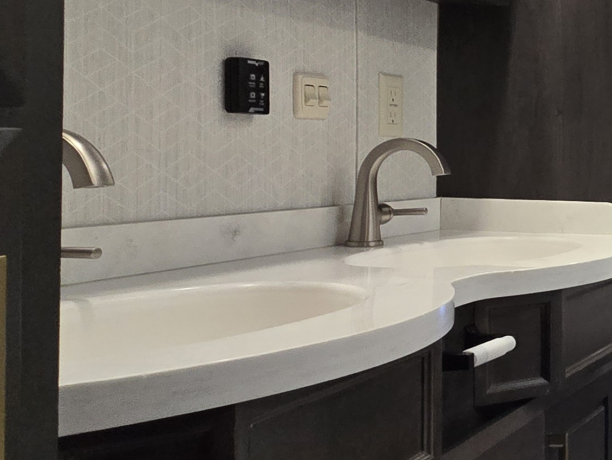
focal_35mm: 46
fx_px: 813
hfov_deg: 28.3
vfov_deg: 31.2
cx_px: 903
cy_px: 147
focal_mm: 2.2
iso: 320
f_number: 2.2
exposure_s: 1/60
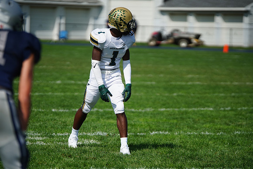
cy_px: 84
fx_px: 1736
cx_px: 126
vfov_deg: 5.6
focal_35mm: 247
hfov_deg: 8.3
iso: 400
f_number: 2.8
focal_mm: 247
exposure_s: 1/8000
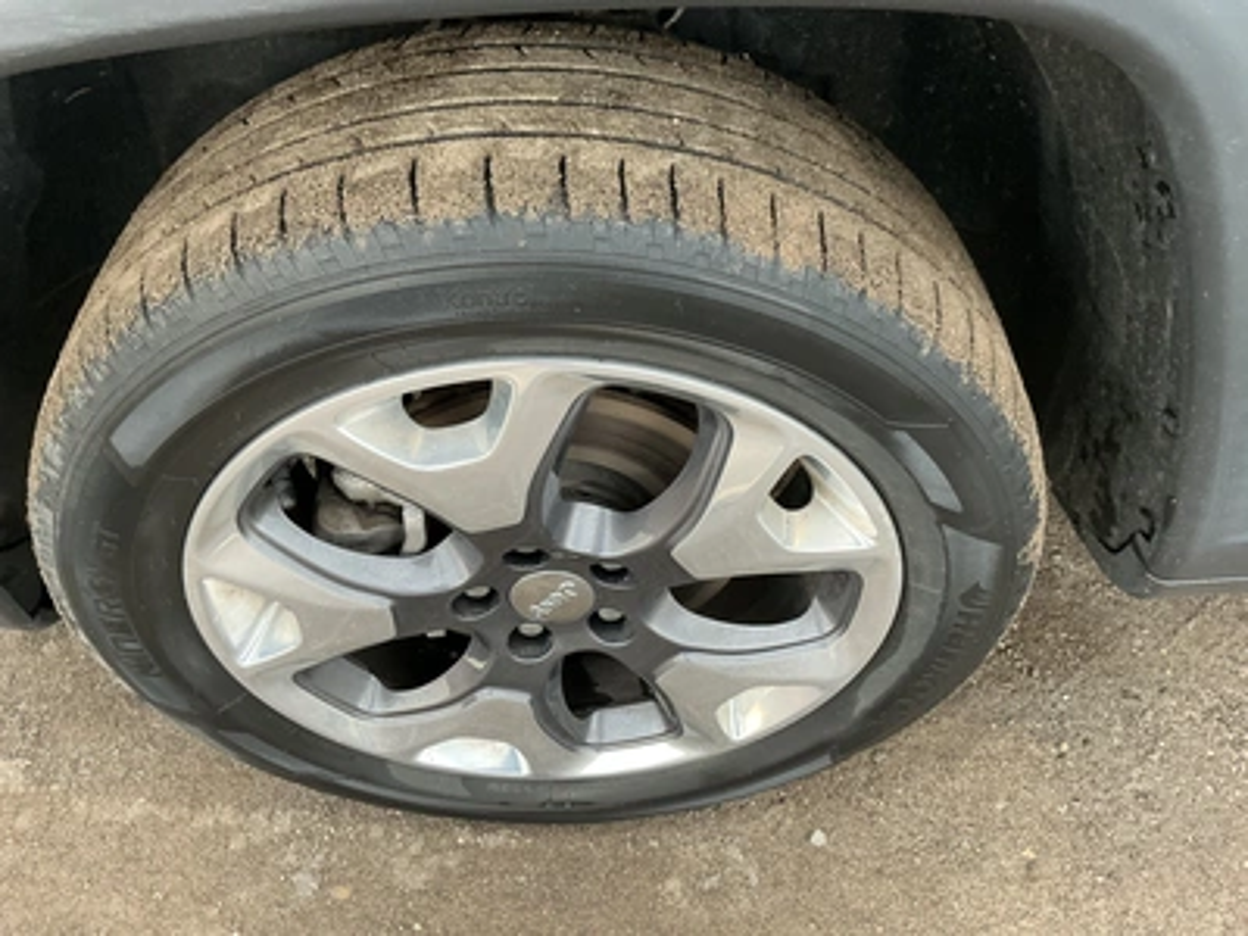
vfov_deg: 49.7
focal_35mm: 28
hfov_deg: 63.4
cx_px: 624
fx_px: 1009
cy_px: 468
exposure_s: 1/60
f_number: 1.8
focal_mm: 3
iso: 100
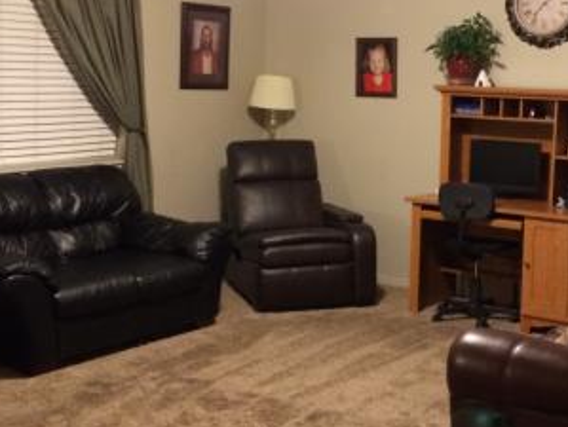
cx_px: 395
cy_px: 165
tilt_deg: -4.2
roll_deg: -0.9
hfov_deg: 30.8
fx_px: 1019
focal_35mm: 62
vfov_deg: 23.6
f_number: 2.2
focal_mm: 4.15
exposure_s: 1/15
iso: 250
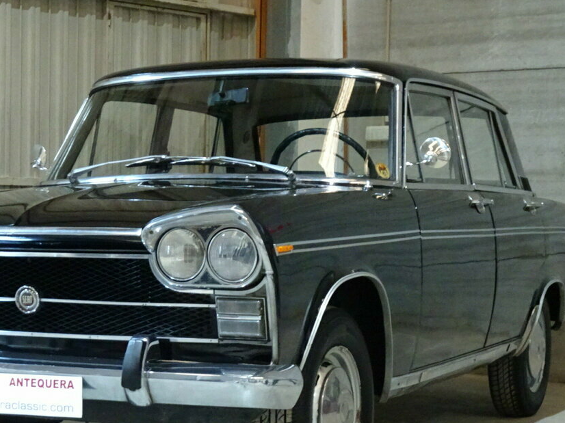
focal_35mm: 93
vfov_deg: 15.8
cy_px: 290
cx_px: 201
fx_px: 1517
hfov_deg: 21.0
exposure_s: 1/8
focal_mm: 10.95
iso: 1000
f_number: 4.5
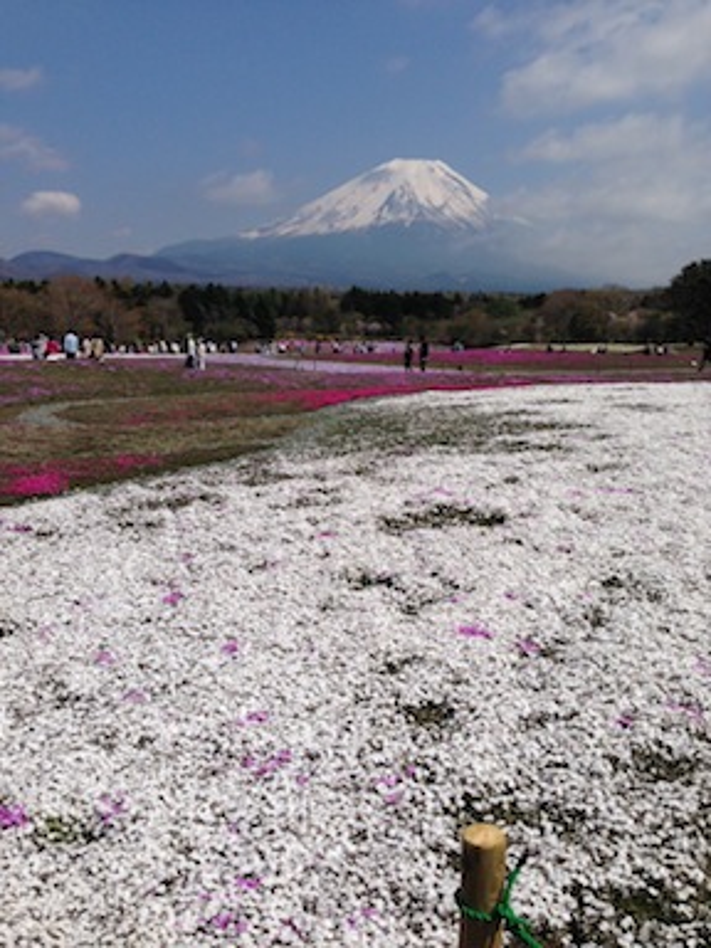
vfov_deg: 55.4
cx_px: 356
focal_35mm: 33
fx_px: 904
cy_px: 474
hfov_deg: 42.9
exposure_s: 1/3876
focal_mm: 4.12
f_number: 2.4
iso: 50
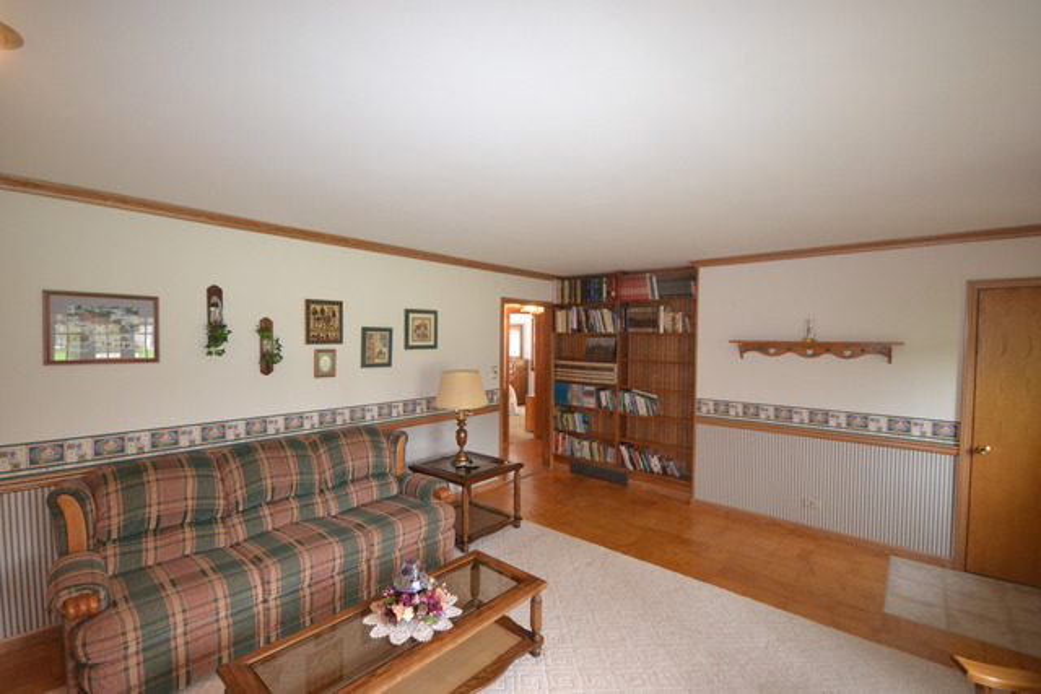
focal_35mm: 15
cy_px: 347
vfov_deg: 77.4
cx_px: 520
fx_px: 434
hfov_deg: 100.4
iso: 1800
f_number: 4
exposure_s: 1/60
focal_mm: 10
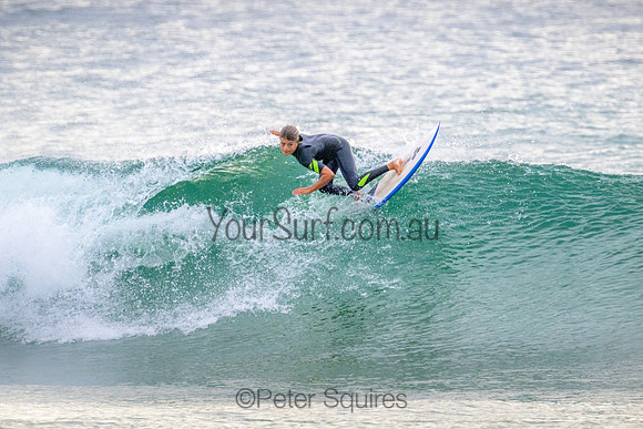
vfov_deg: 1.5
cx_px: 338
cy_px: 177
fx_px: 16803
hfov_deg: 2.2
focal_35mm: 941
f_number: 11
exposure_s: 1/2000
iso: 3200
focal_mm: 800
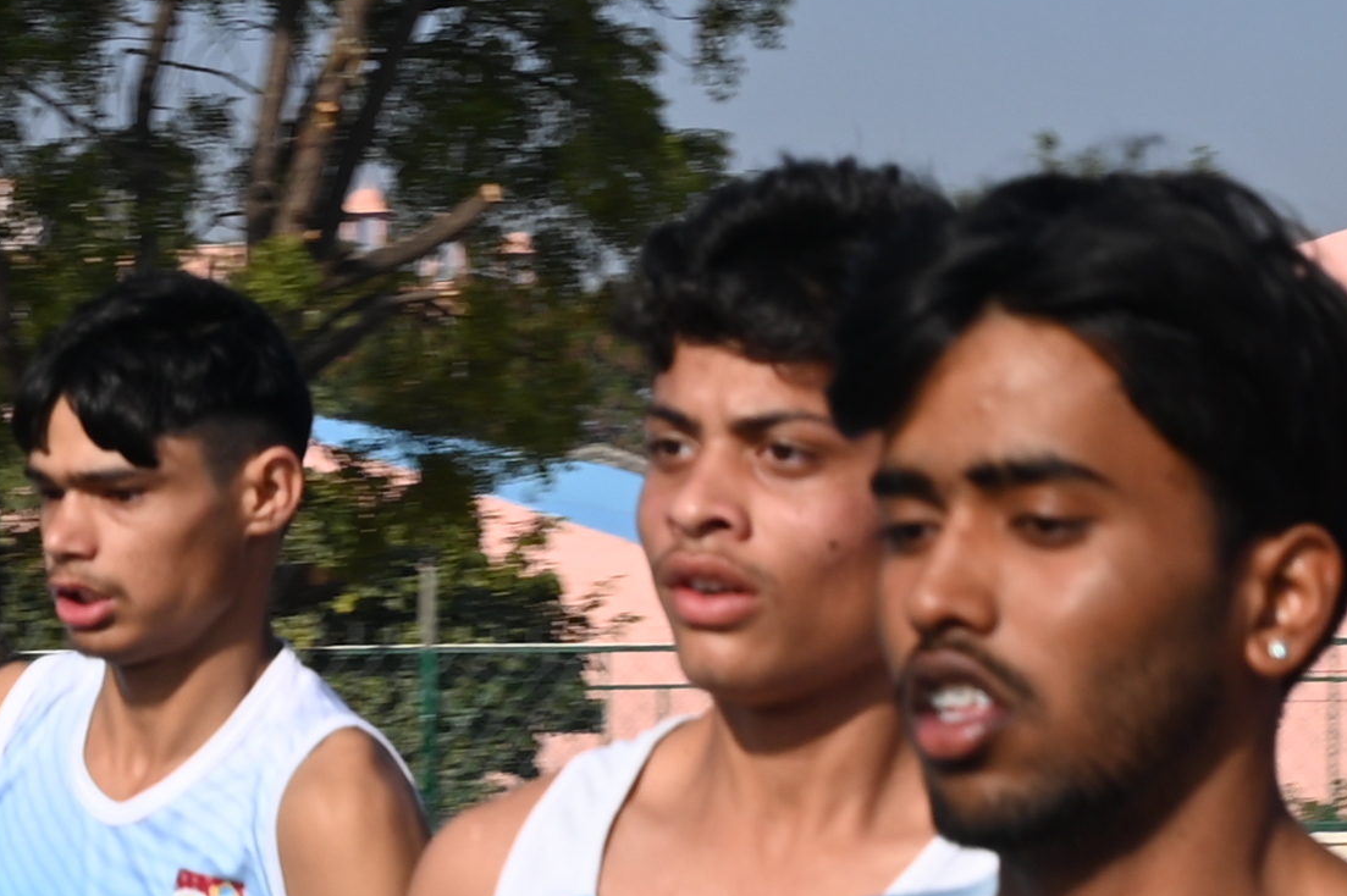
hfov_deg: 11.3
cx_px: 933
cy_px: 1549
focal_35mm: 181
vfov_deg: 7.4
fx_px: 6768
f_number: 8
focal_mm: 33
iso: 100
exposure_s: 1/500
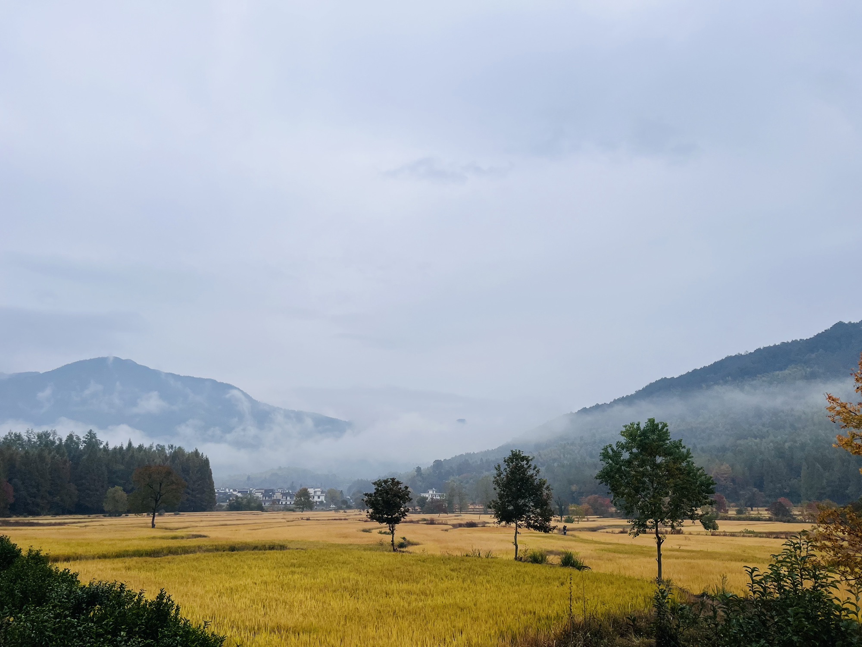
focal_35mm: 26
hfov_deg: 67.3
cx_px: 431
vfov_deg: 53.1
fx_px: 647
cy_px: 324
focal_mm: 5.7
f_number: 1.5
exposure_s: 1/991
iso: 50
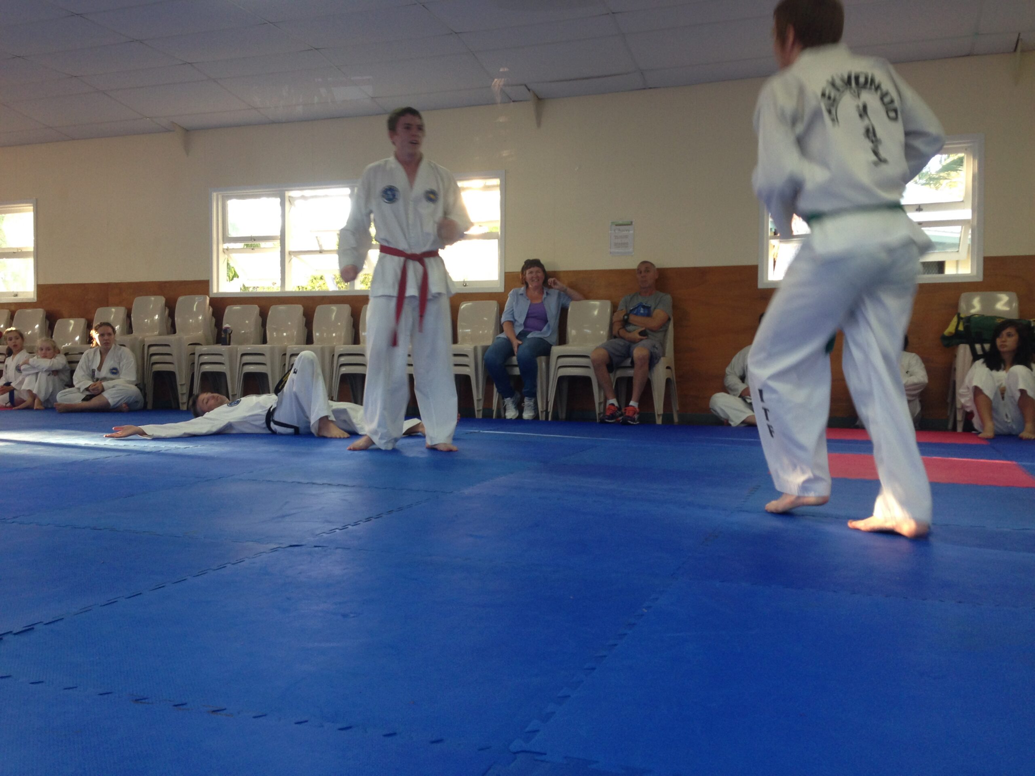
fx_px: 987
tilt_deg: -2.4
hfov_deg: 55.4
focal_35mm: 33
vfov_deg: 42.9
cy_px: 388
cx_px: 518
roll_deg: -1.2
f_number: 2.4
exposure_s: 1/20
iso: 64
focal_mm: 4.12
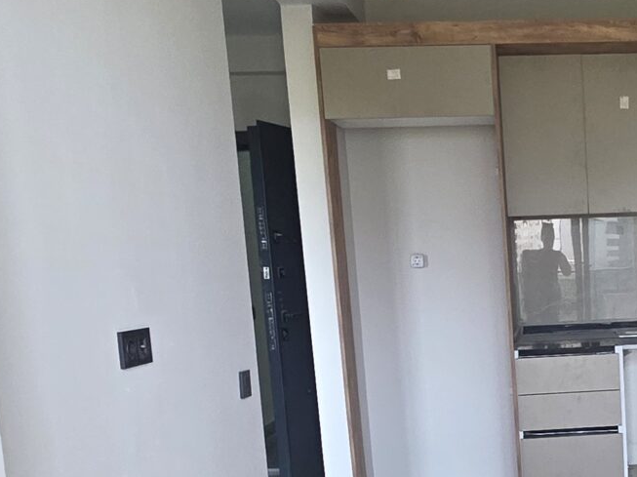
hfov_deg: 34.4
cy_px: 392
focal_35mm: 51
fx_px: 938
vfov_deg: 27.9
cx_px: 627
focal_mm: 2.2
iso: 400
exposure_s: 1/359
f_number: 1.9
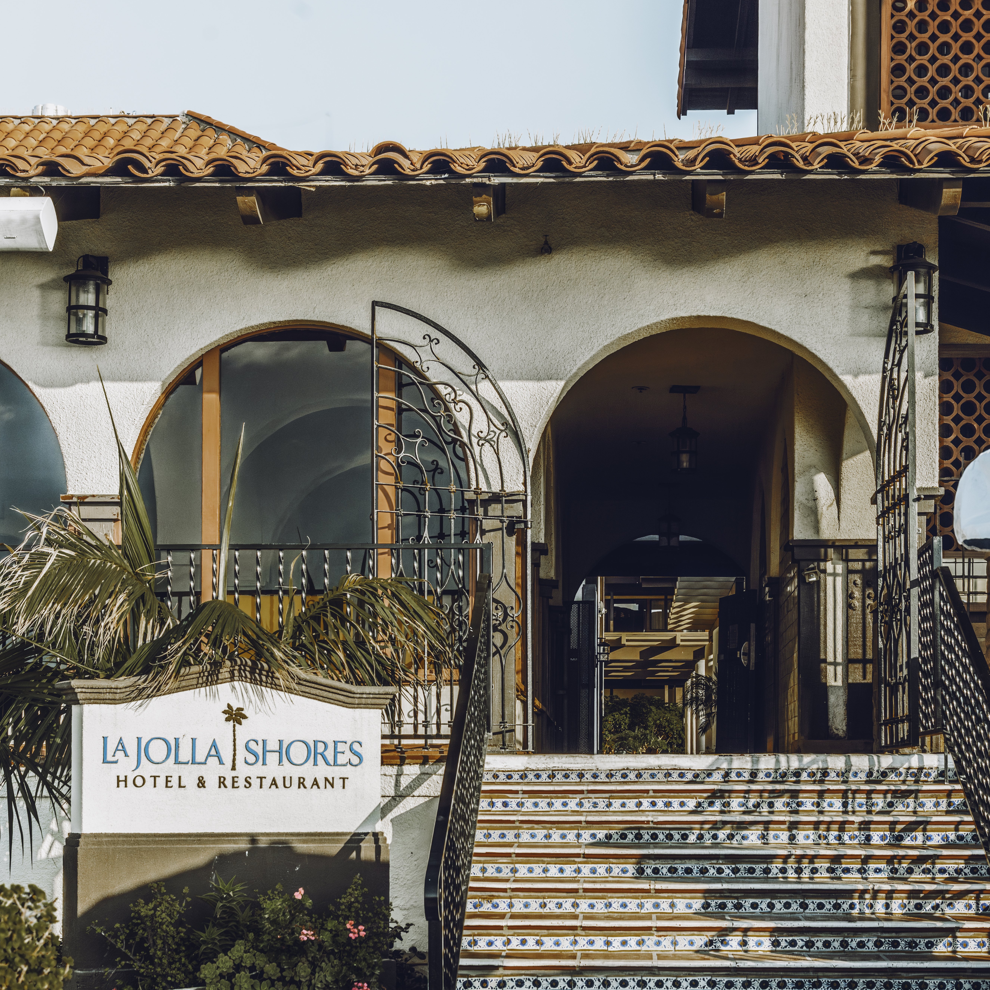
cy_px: 565
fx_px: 1941
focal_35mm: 60
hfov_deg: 28.6
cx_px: 495
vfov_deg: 28.6
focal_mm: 47
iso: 400
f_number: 8
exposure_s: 1/4000
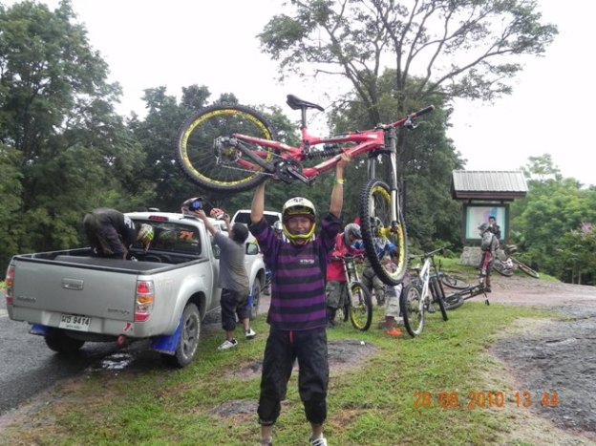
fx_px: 568
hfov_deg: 55.4
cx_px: 298
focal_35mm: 33
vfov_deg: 42.9
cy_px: 223
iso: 160
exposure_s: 1/160
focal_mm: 5.9
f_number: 5
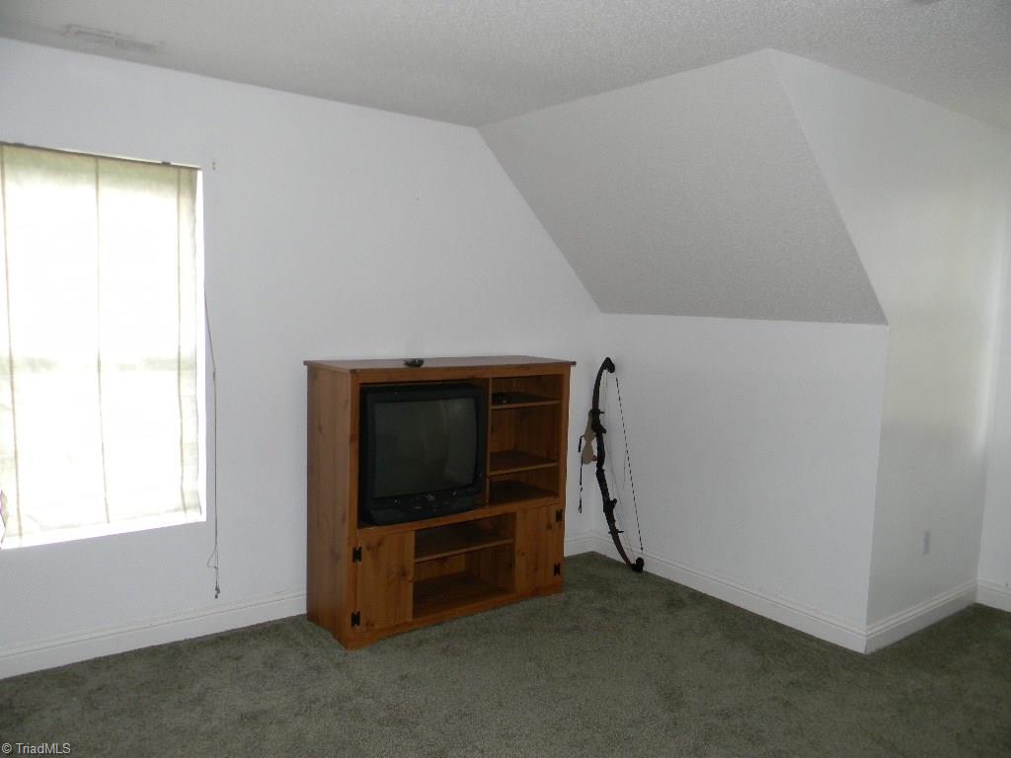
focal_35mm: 28
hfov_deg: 63.4
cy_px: 379
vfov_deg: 49.7
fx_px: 818
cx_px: 506
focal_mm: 5
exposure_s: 1/26
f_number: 3.5
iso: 200
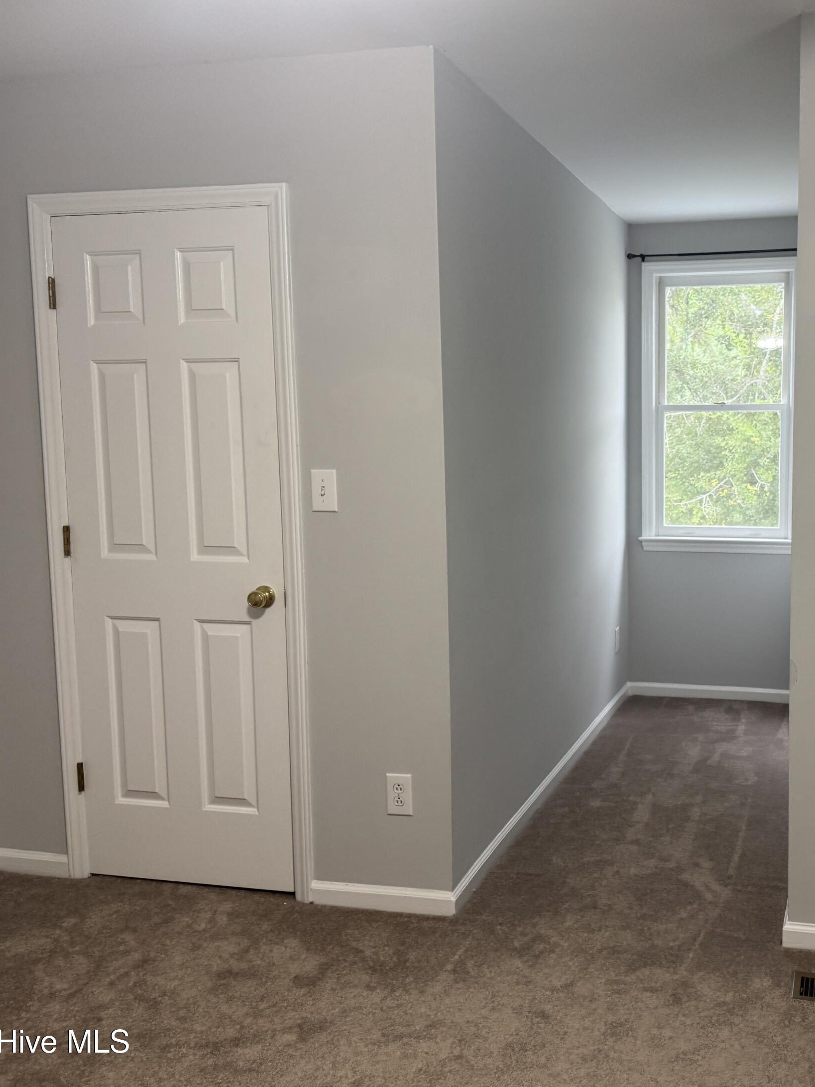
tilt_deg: -6.3
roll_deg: +0.9
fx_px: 1036
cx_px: 638
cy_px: 533
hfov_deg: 41.3
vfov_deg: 55.4
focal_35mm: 33
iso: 160
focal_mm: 6.76
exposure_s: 1/120
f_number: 1.78
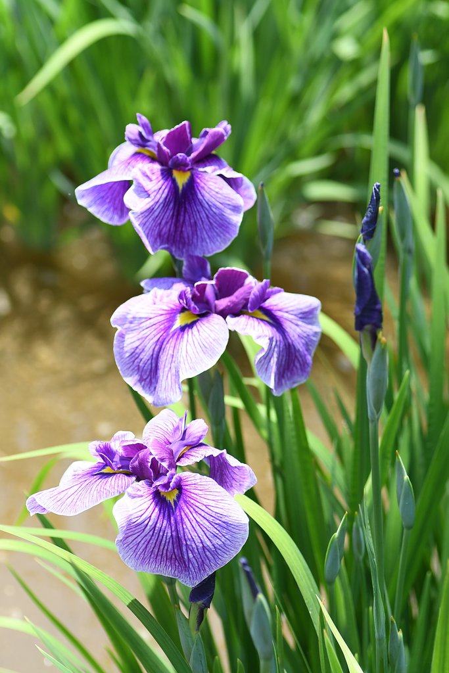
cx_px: 224
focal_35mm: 135
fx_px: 2525
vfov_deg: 15.2
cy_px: 336
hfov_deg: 10.2
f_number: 4.5
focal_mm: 90
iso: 800
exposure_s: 1/4000
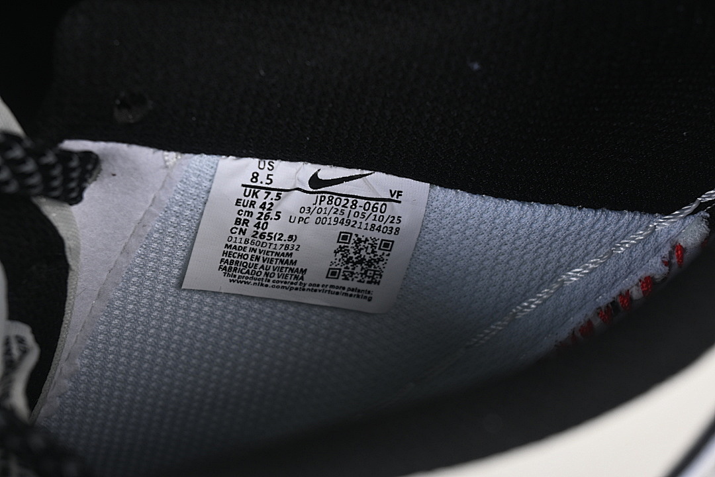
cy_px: 238
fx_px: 1489
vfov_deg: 18.2
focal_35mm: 75
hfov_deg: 27.0
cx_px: 358
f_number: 7.1
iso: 160
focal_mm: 50
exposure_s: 1/80
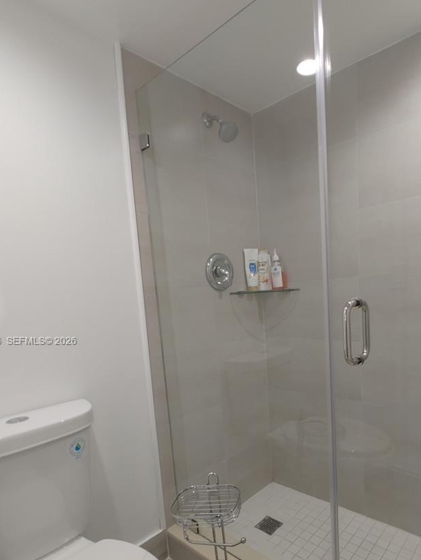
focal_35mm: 22
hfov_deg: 60.5
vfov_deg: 75.3
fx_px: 357
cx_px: 258
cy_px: 342
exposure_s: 1/40
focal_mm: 1.78
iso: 100
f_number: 1.9
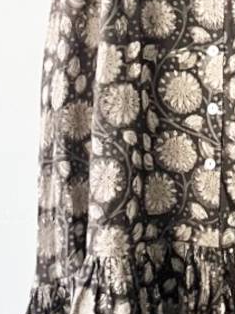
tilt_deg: -1.0
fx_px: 961
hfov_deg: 13.9
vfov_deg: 18.3
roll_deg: -2.1
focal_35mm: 106
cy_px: 32
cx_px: 194
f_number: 1.6
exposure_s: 1/85
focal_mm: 5.1
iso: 125
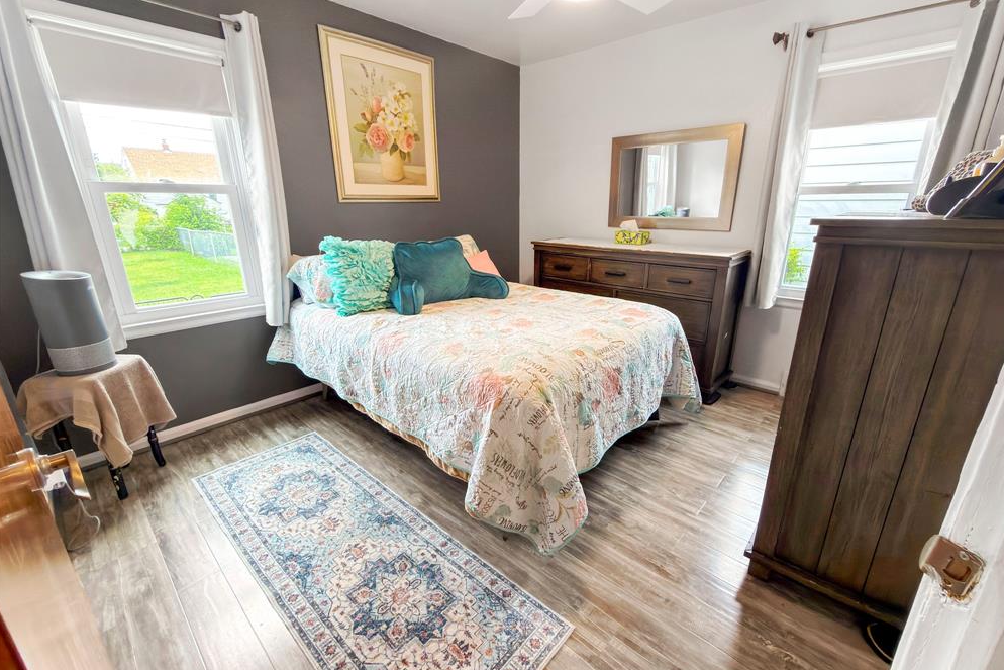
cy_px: 339
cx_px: 511
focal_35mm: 15
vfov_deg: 77.3
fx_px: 418
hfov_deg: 100.4
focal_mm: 2.22
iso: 80
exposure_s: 1/40
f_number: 2.2
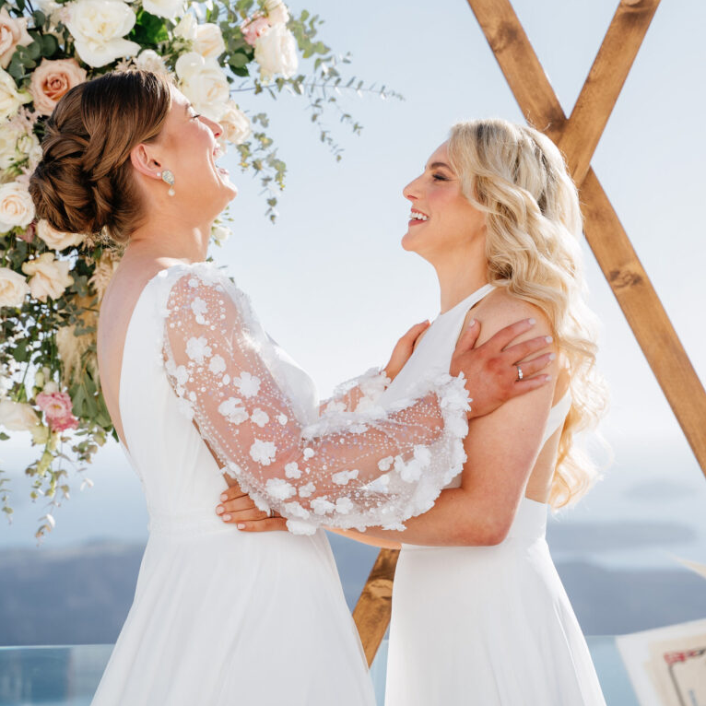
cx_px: 353
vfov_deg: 18.1
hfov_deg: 18.1
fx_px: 2215
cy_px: 265
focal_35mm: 96
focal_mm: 75
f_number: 4
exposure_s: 1/1000
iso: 100
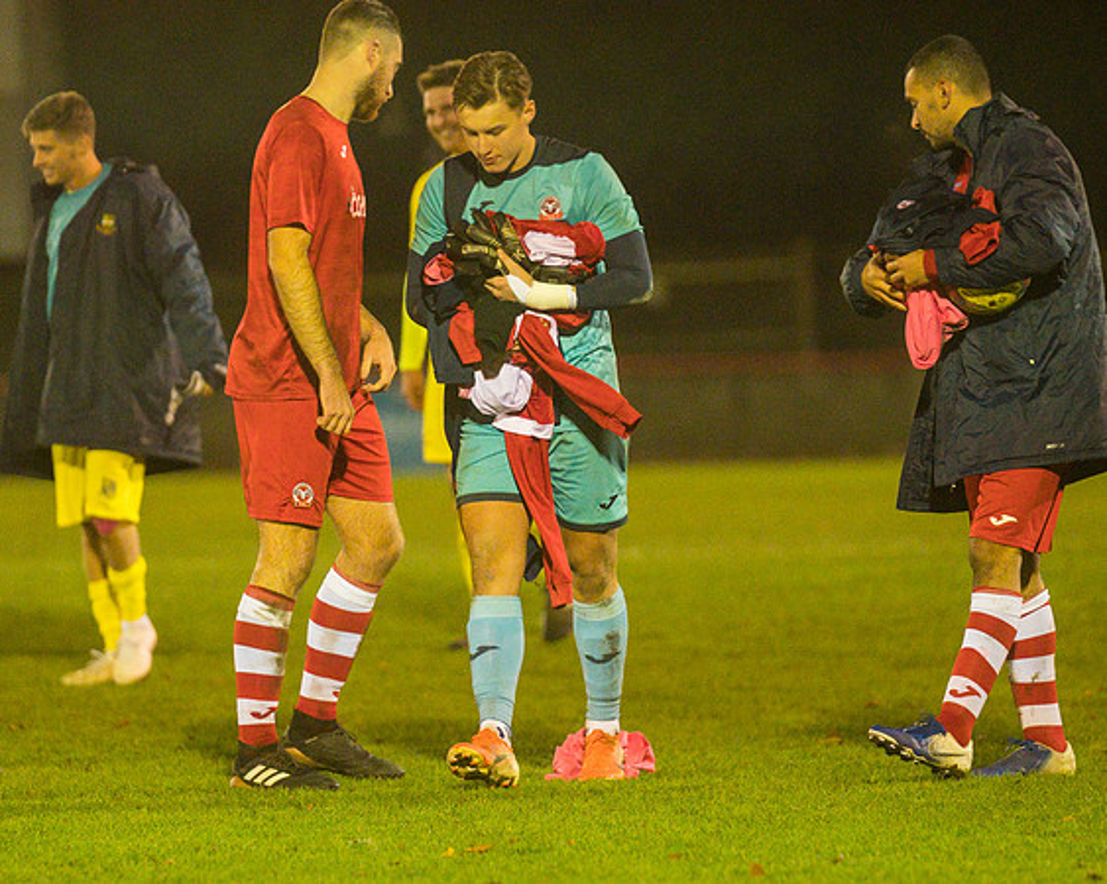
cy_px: 442
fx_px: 13859
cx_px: 486
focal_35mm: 423
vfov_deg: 3.7
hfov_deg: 4.6
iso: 5000
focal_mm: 250
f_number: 2.8
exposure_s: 1/800
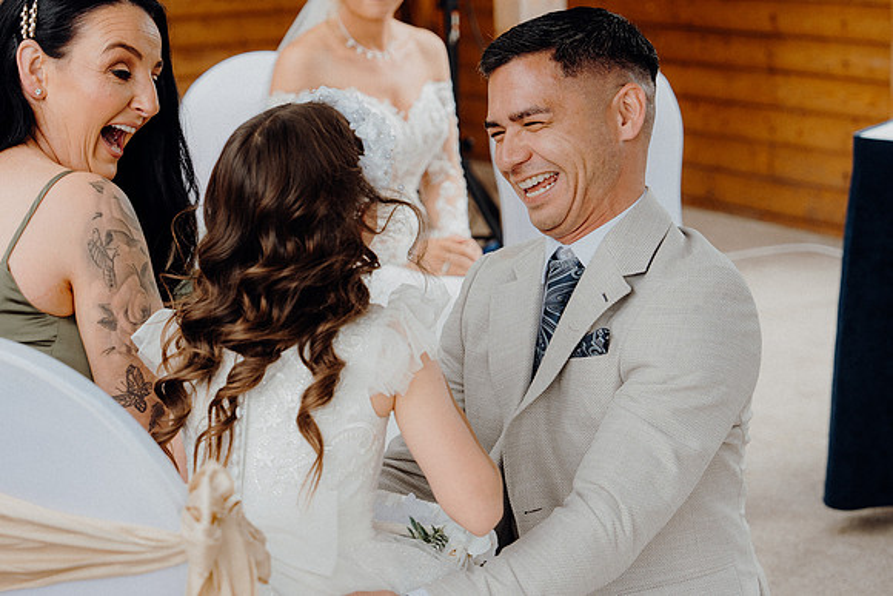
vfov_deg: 14.7
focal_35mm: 93
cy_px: 298
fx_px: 2307
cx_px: 446
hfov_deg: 21.9
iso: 125
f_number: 3.5
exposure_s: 1/250
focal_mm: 62
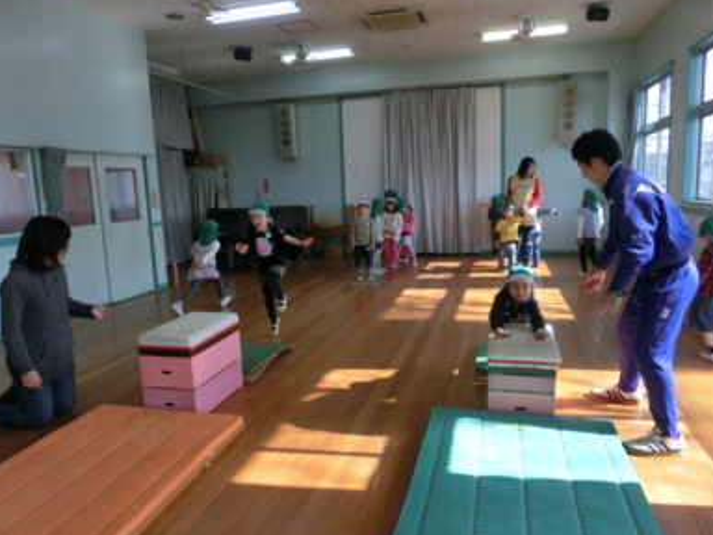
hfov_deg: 69.4
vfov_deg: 54.9
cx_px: 355
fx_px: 515
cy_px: 264
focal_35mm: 25
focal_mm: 4.24
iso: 80
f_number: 3
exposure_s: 1/160
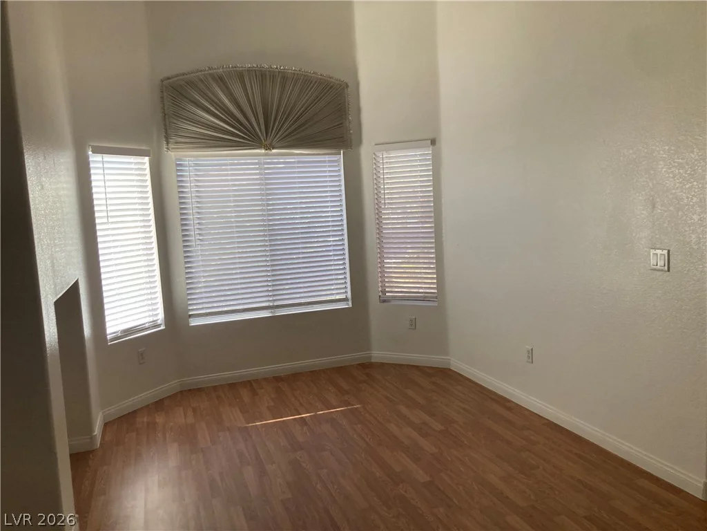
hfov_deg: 63.4
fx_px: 572
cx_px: 354
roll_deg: +3.8
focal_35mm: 28
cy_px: 266
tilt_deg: -5.5
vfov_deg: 49.7
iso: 80
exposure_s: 1/88
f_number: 1.8
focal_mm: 3.99
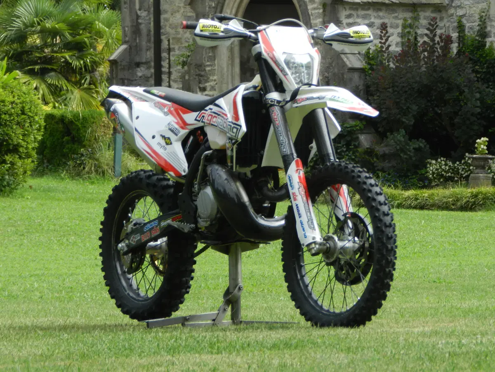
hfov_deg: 6.4
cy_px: 186
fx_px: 4419
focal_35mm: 309
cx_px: 248
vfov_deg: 4.8
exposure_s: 1/320
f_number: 5.4
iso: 160
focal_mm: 55
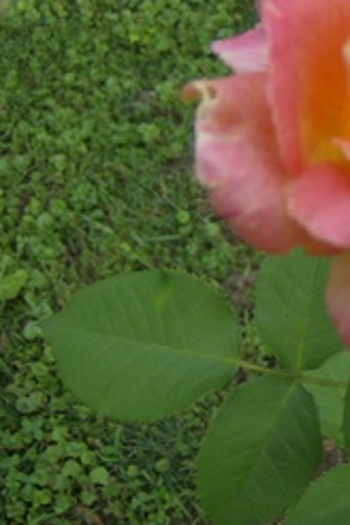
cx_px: 433
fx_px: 977
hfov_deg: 19.0
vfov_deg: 29.9
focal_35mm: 67
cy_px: 177
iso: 100
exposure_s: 1/168
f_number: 2.8
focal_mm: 6
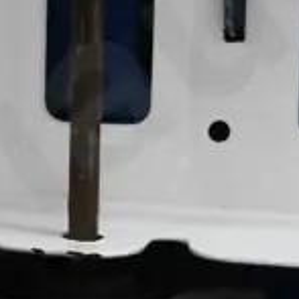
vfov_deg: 5.6
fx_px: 3000
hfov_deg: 5.6
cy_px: -174
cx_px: 519
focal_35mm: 307
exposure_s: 1/13
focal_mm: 35
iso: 400
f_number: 14
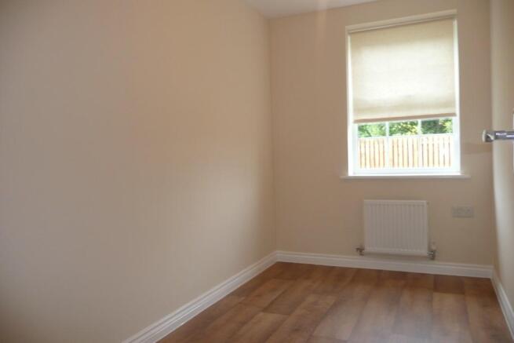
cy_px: 172
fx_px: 400
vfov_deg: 46.4
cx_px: 257
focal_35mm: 28
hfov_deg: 65.5
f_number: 3.3
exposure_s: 1/30
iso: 100
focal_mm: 4.6
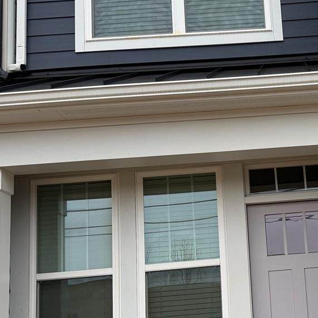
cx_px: 312
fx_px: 592
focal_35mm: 57
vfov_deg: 30.0
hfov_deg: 28.4
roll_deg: +7.8
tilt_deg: +12.9
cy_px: 194
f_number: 1.78
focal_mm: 6.76
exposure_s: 1/2525
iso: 100
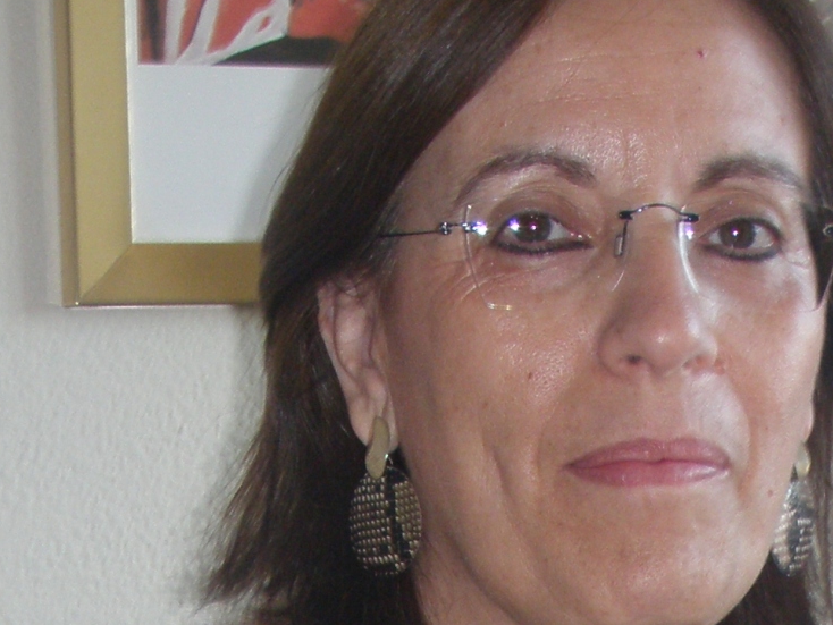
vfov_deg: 27.5
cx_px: 580
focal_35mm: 53
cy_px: 321
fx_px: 1276
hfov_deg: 35.7
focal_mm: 6.7
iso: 100
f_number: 3.5
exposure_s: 1/30
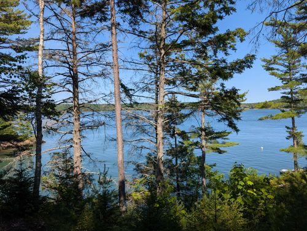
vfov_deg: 56.9
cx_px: 154
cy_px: 116
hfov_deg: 71.5
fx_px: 213
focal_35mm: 24
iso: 22
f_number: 1.68
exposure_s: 1/907
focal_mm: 6.9
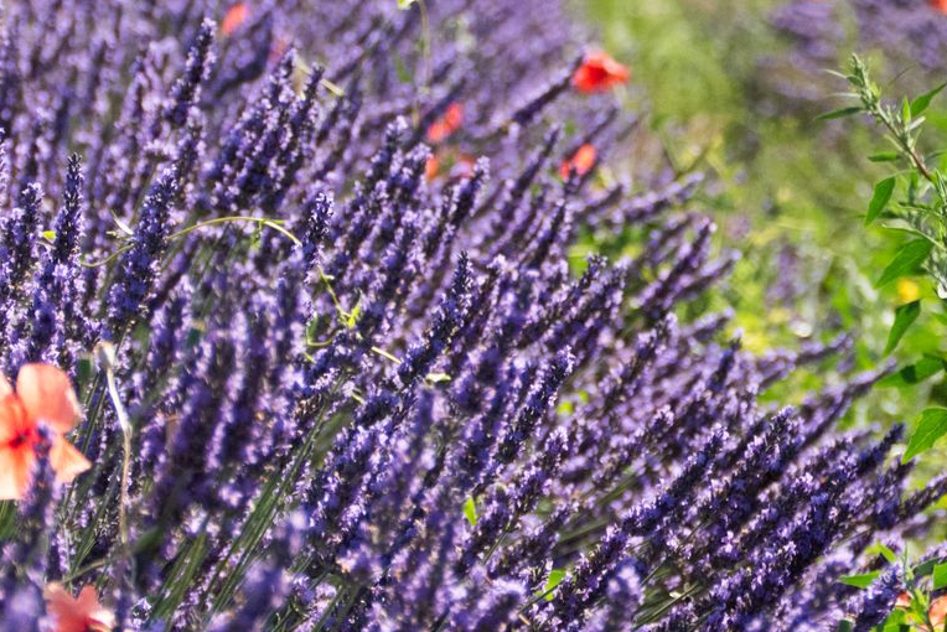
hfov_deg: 6.4
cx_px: 341
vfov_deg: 4.2
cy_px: 327
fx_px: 8526
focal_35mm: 324
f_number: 5.3
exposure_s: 1/3200
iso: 1250
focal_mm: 86
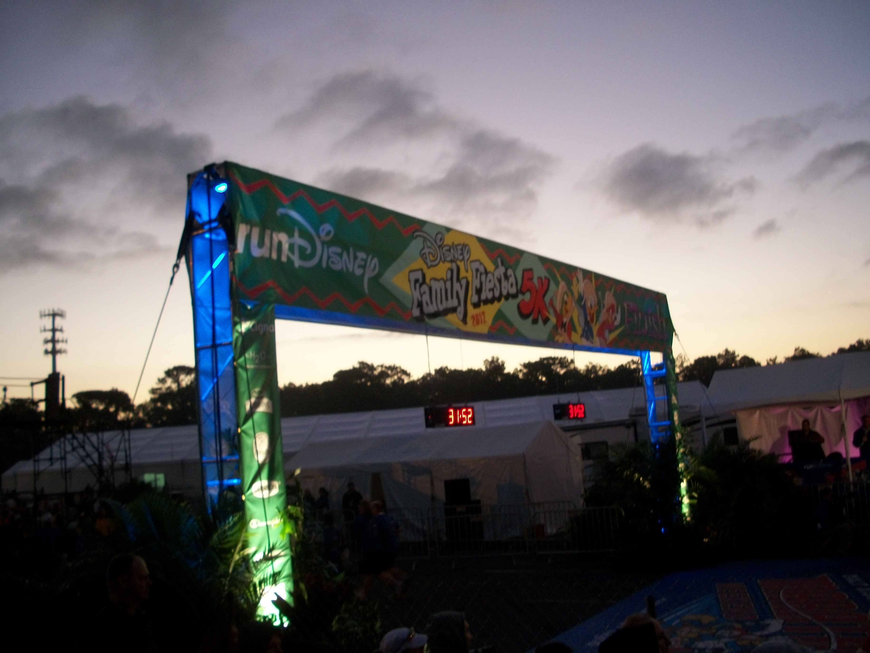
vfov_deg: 40.7
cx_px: 435
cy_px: 326
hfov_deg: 52.6
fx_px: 880
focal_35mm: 35
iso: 160
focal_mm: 6.3
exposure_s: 1/40
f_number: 3.1
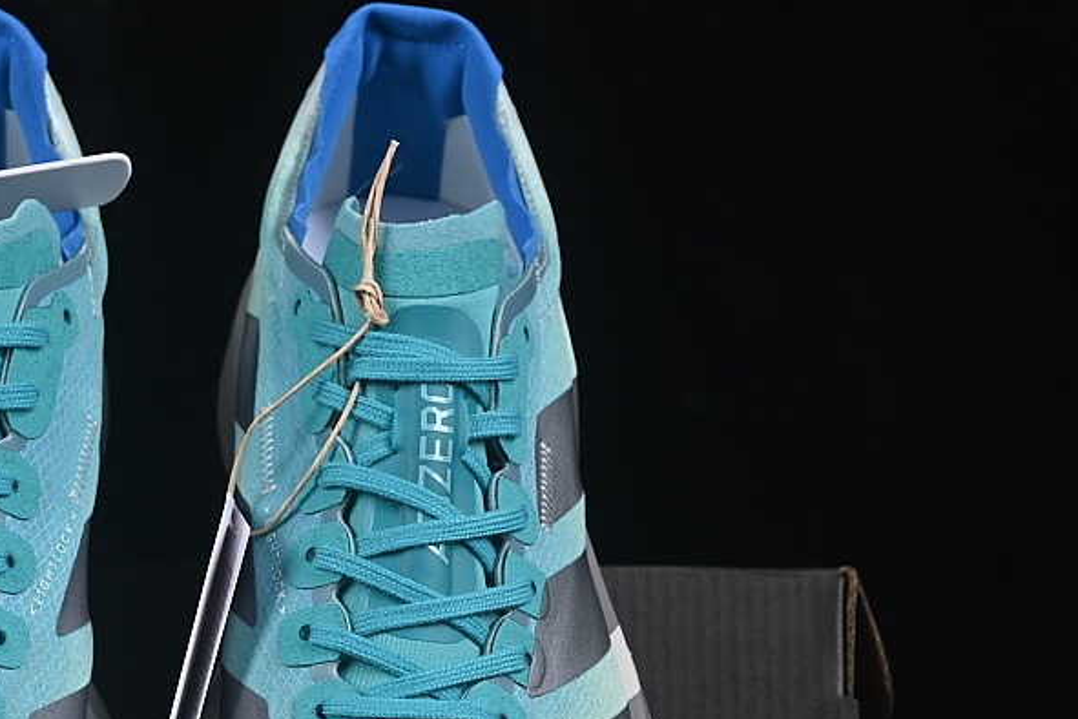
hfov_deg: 14.8
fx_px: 4102
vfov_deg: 10.0
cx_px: 159
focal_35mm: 137
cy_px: 641
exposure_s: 1/80
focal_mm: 50
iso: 160
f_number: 8
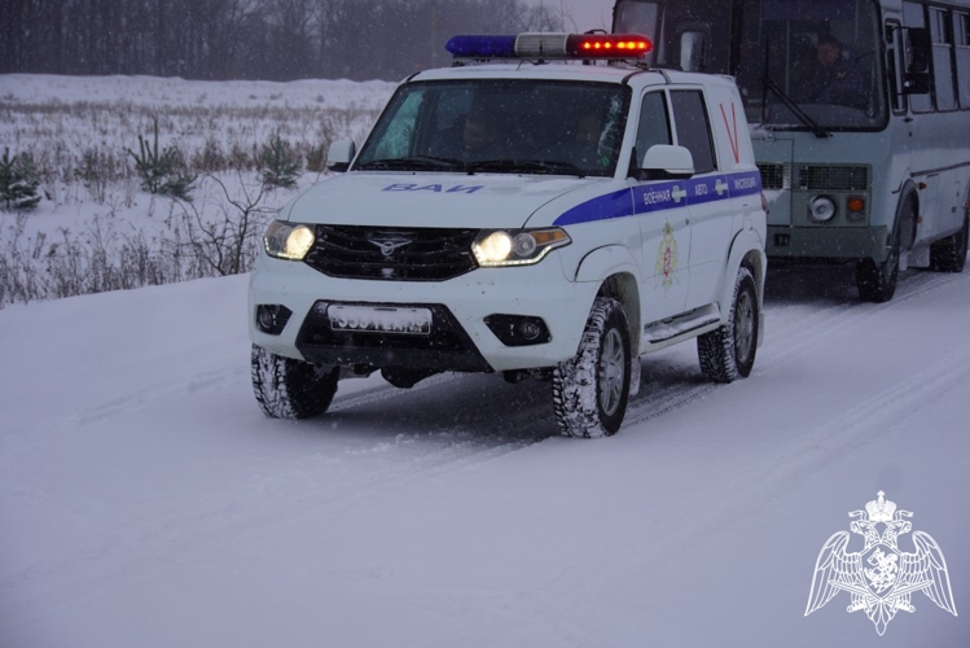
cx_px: 485
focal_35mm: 80
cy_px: 324
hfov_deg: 25.5
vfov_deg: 17.2
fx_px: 2143
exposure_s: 1/200
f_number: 5.6
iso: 100
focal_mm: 53
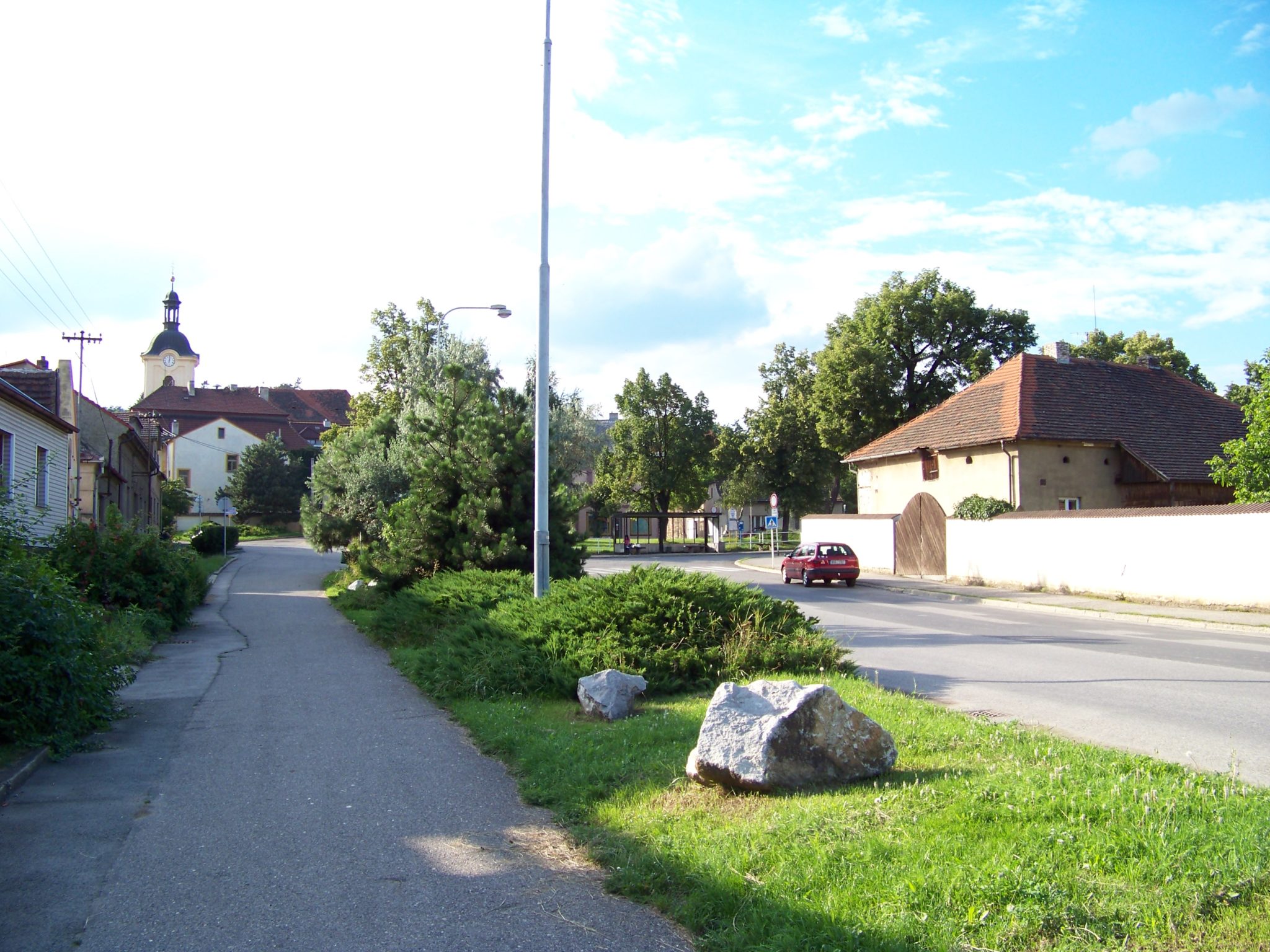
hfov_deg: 51.4
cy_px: 476
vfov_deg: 39.7
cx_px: 635
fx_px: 1321
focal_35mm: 36
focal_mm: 5.85
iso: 64
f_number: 2.8
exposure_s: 1/320
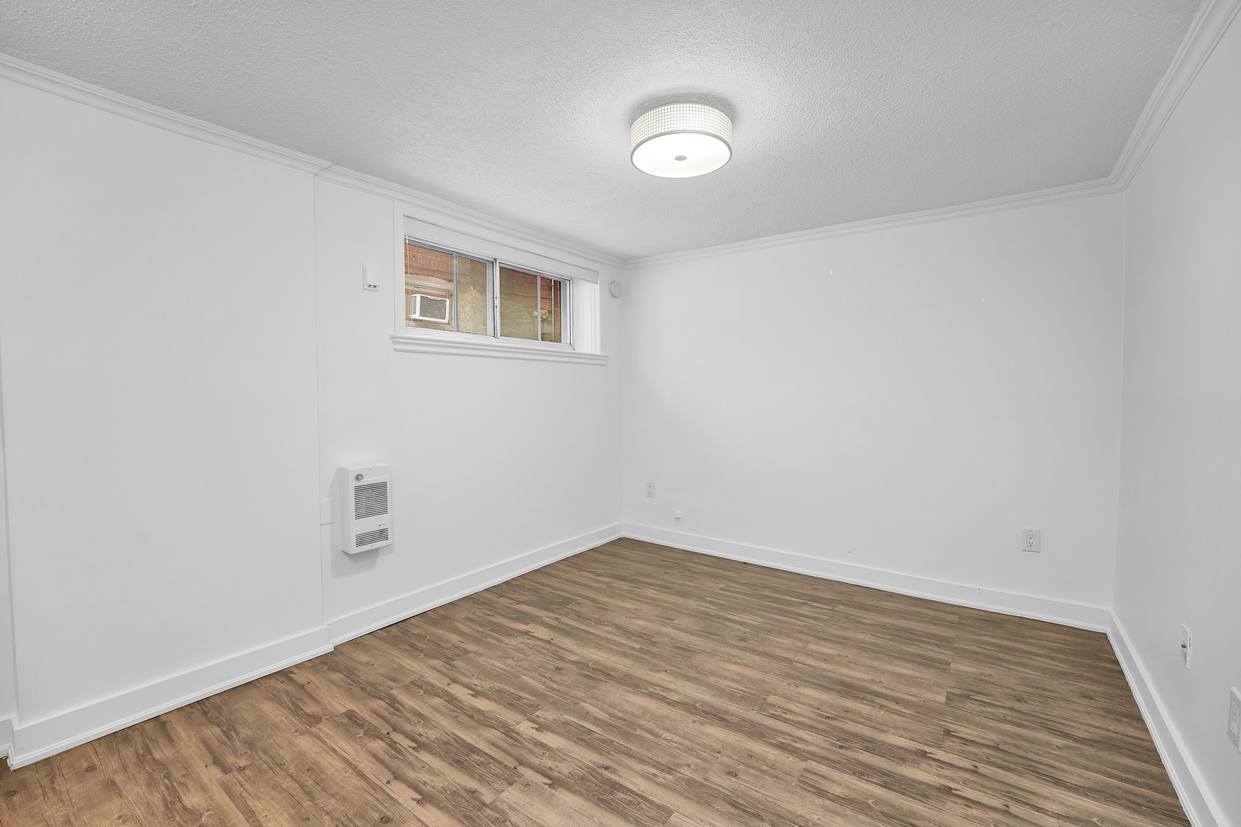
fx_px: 483
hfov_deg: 104.3
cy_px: 414
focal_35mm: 14
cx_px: 620
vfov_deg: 81.2
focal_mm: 14
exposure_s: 1/6
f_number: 7.1
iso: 320
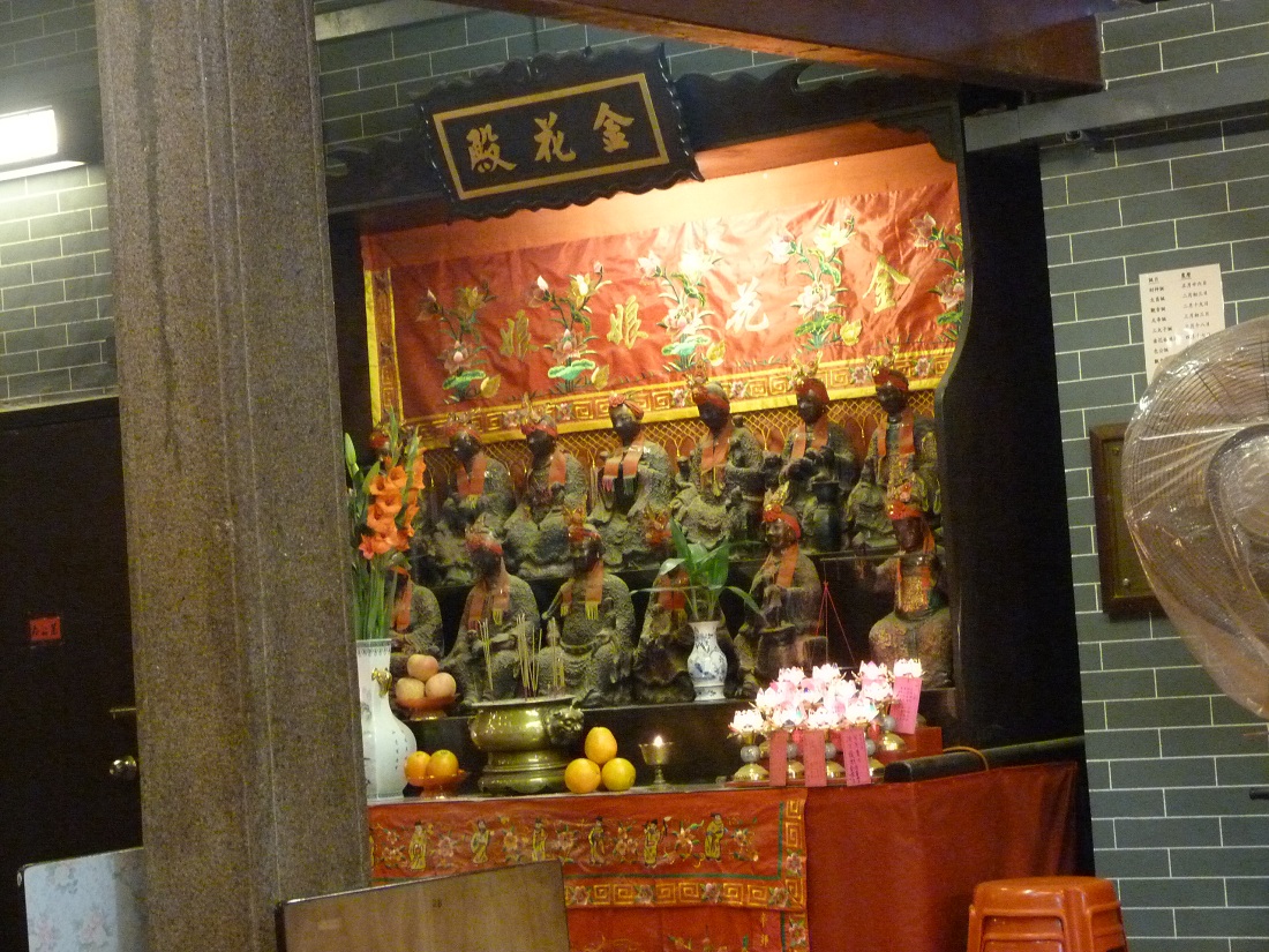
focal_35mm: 95
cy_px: 476
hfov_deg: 20.7
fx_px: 3483
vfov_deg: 15.6
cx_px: 634
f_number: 3.4
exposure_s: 1/10
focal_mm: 17.2
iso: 800
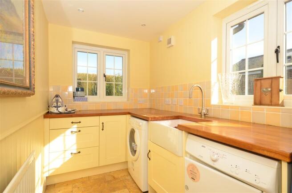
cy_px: 96
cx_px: 146
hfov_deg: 81.3
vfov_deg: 59.2
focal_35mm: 21
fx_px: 170
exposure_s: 1/200
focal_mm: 14
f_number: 11
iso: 640
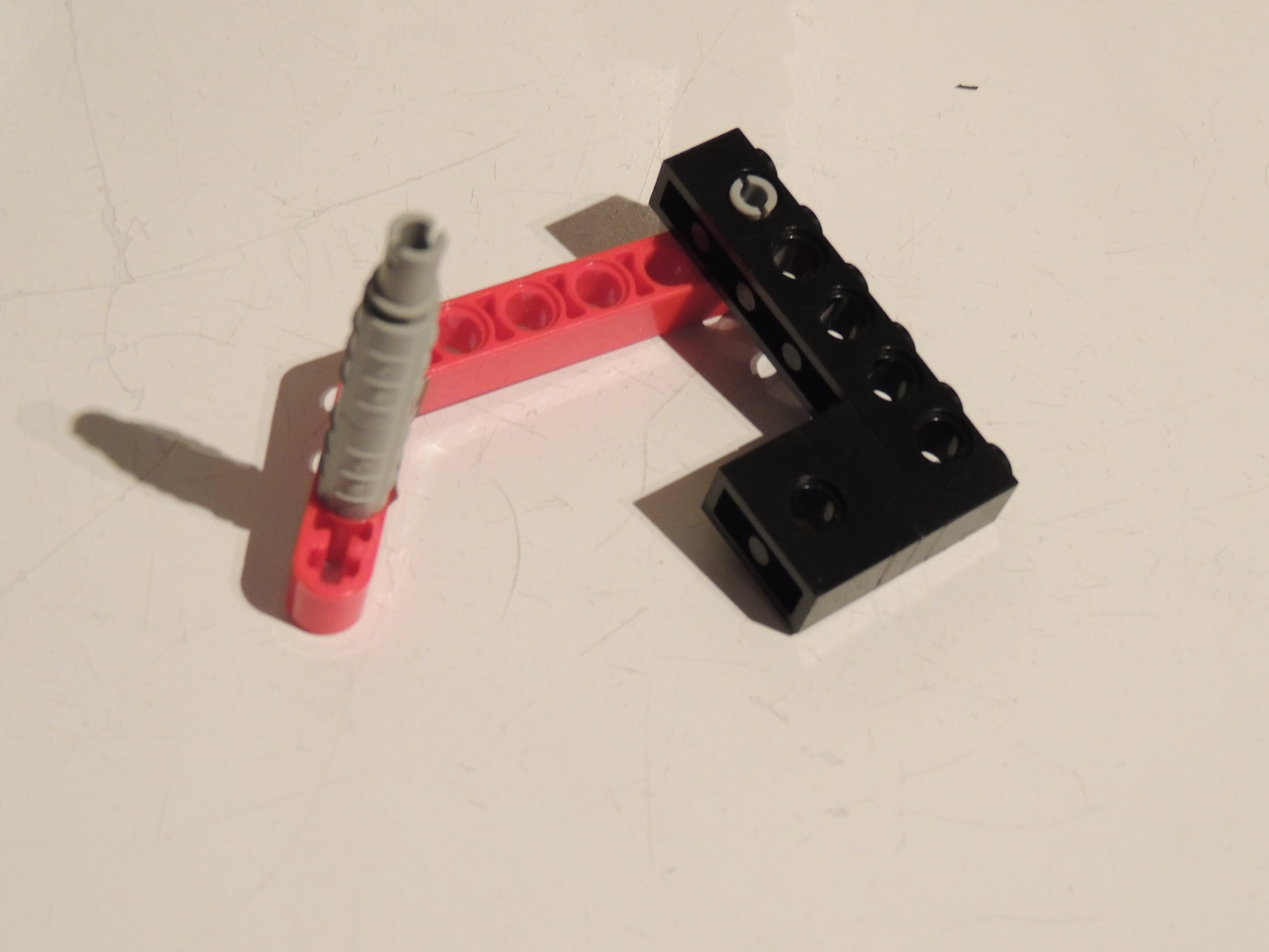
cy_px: 476
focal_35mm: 70
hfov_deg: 27.8
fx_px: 2566
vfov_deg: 21.0
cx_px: 634
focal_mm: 12.4
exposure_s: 1/15
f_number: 3.9
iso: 800
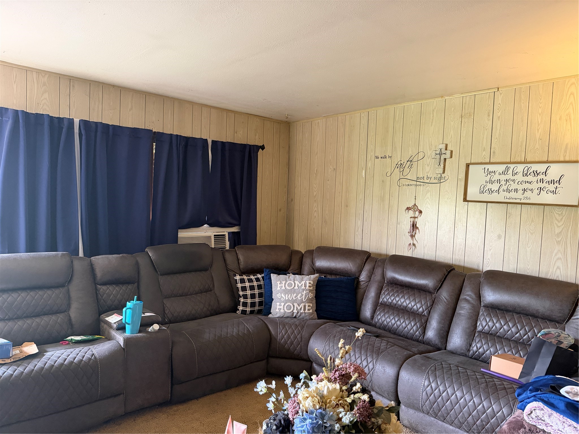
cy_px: 217
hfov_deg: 71.6
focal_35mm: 24
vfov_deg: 56.8
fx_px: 401
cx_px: 290
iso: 500
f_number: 1.78
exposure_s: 1/60
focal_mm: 6.76
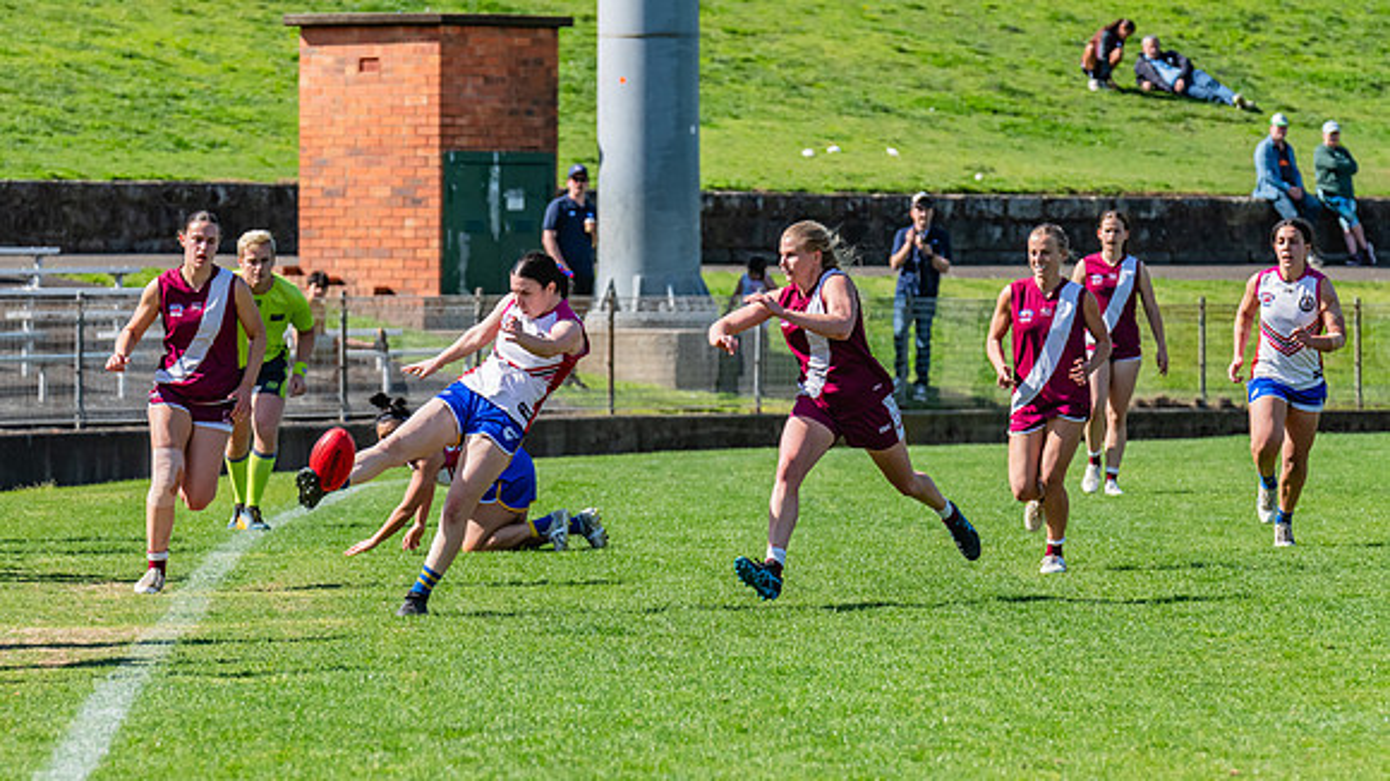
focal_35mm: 315
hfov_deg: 6.9
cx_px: 617
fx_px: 11594
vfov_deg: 3.9
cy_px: 380
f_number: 8
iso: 800
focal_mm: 270
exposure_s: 1/1250
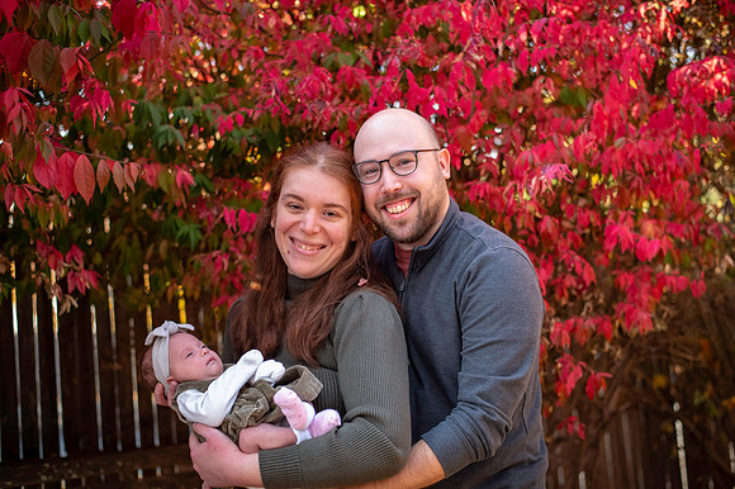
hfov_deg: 39.6
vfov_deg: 27.0
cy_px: 244
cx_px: 368
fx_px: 1020
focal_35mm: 50
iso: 3200
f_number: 2.5
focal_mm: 50
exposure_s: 1/3200
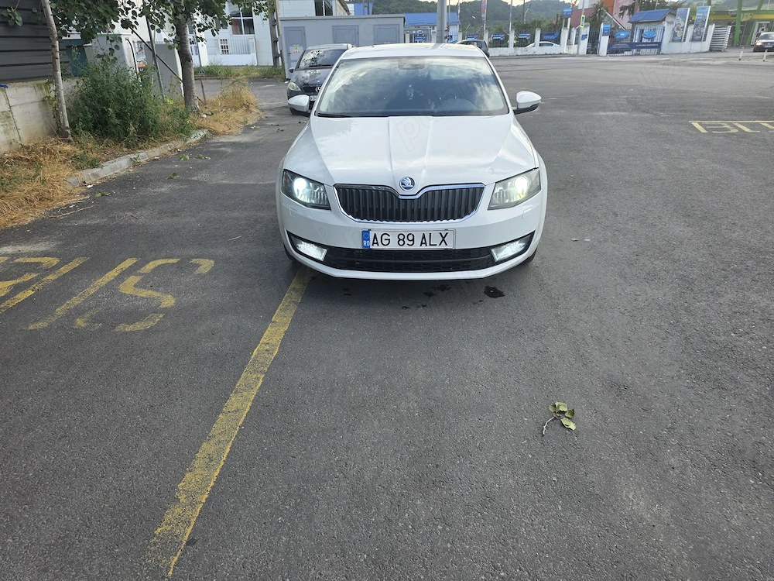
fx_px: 514
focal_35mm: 23
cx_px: 387
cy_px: 290
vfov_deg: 58.9
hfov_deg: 73.9
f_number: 1.7
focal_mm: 6.3
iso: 20
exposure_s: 1/246
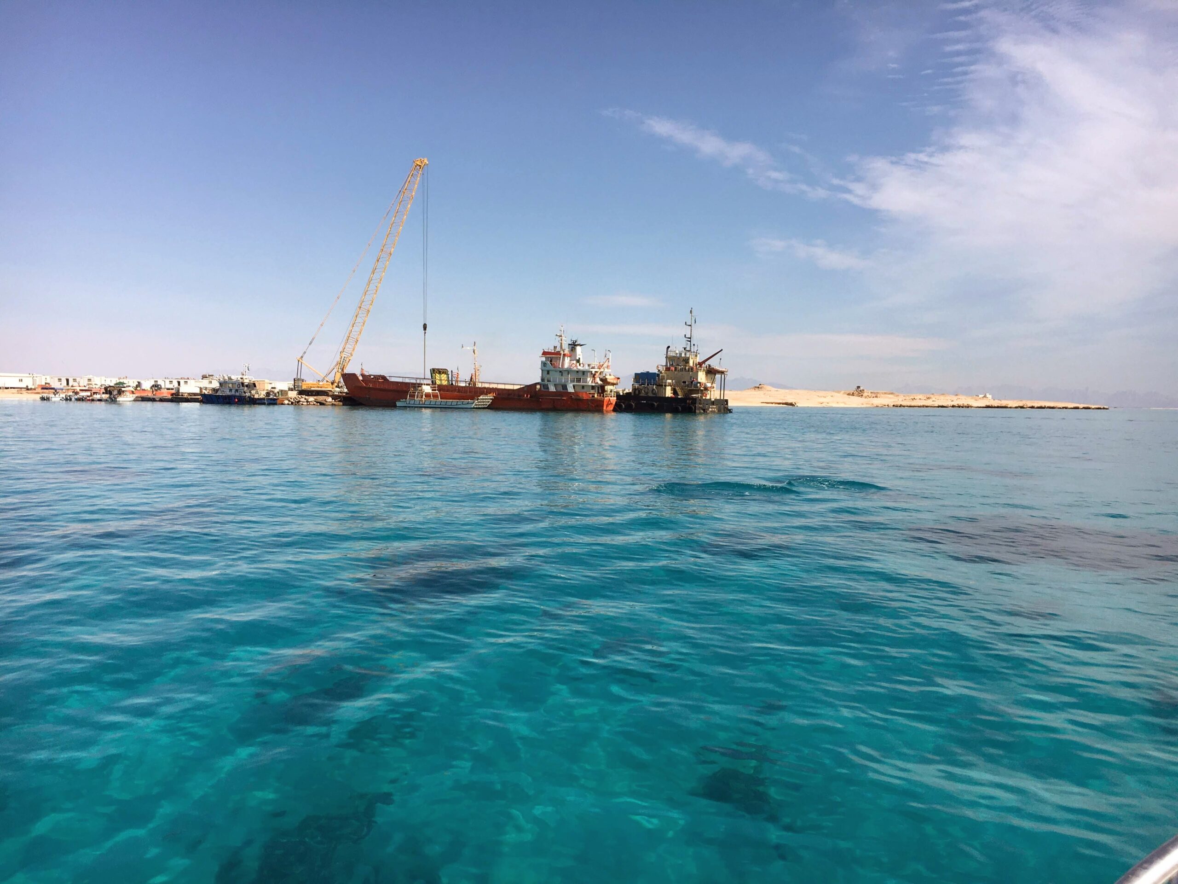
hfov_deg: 61.7
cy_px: 442
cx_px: 589
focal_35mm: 29
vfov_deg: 48.2
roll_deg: -1.7
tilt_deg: -5.7
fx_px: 987
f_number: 2.2
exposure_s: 1/2653
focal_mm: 4.15
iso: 25
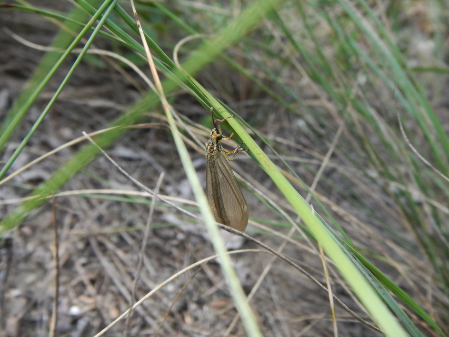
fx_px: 843
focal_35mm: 65
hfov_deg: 29.8
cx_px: 224
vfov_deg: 22.6
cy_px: 168
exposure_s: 1/500
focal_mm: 11.7
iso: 400
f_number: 4.2
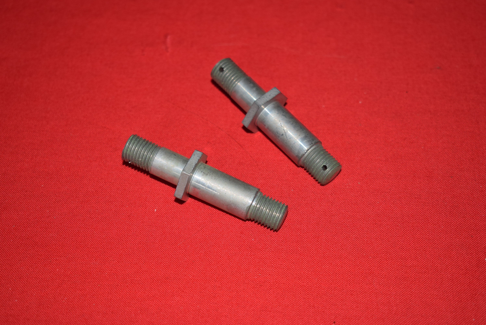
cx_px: 243
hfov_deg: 29.2
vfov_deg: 19.8
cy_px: 162
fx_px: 932
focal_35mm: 69
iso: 400
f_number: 5.3
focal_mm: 46
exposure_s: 1/200
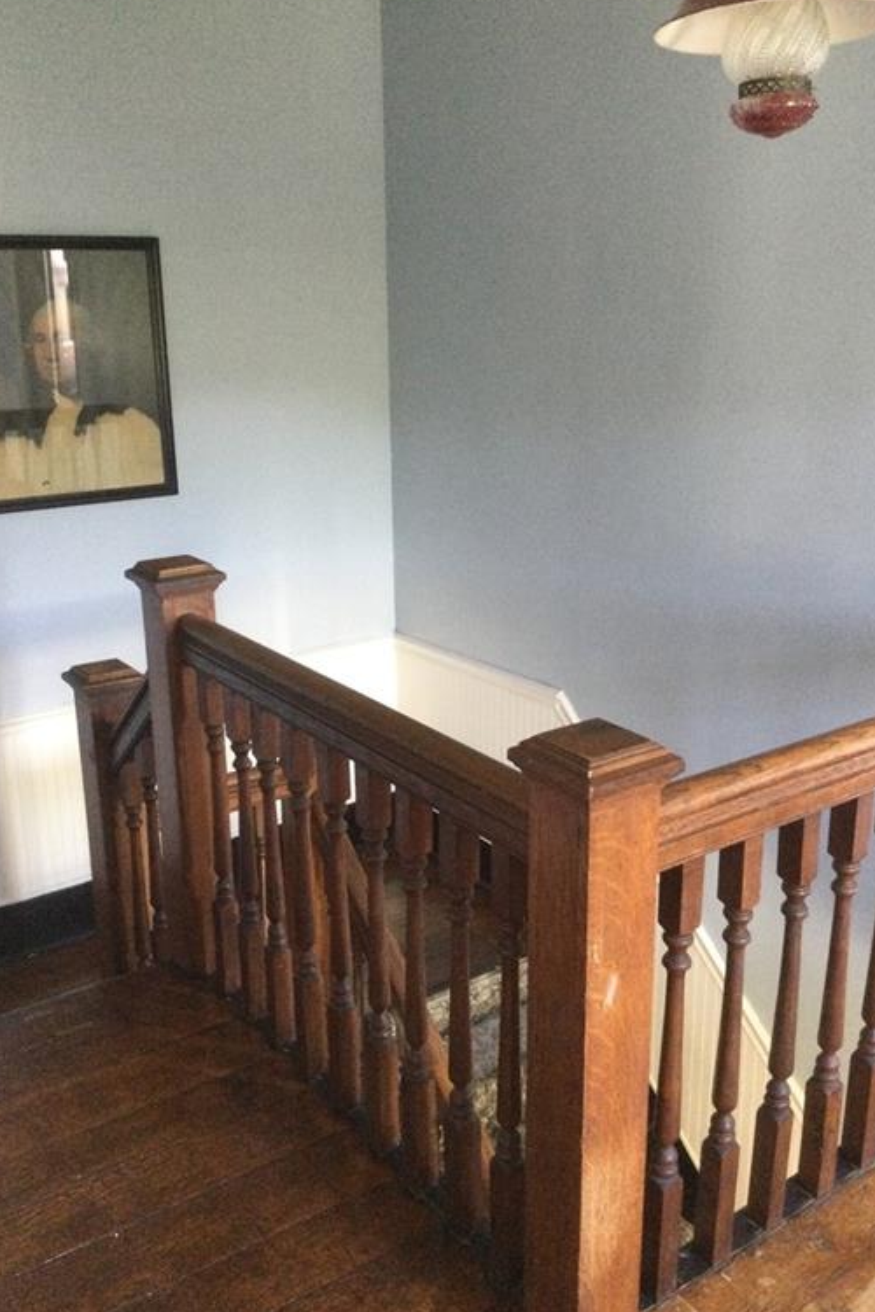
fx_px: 1203
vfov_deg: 57.2
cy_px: 646
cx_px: 439
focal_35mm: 33
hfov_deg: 40.0
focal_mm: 3.3
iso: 200
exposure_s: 1/20
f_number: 2.4
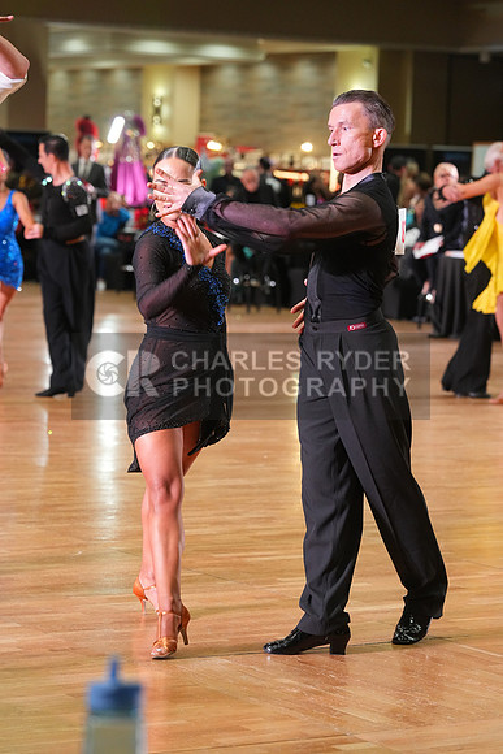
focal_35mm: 126
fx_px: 2639
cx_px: 252
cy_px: 377
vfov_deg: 16.3
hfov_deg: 10.9
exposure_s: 1/200
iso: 3200
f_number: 5
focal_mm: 126
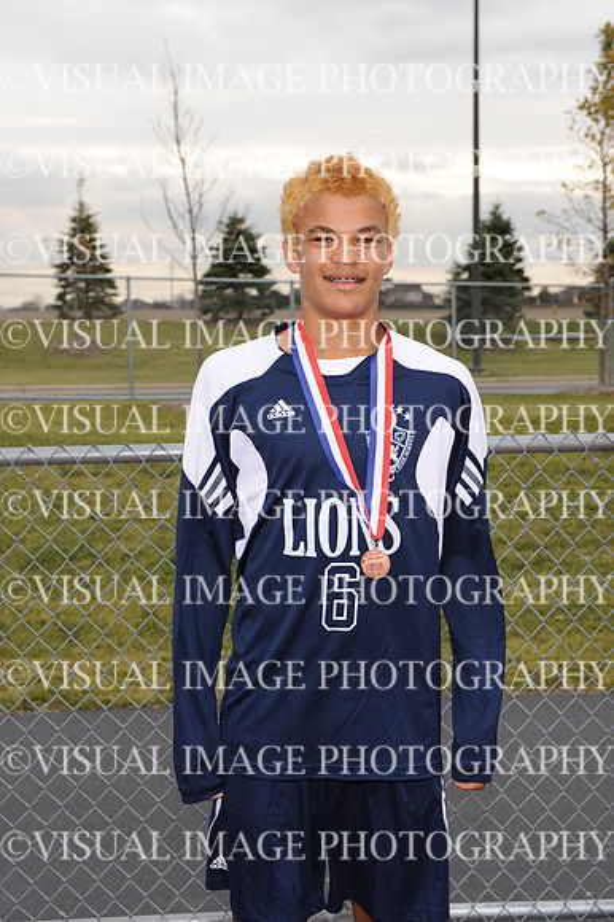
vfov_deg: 32.4
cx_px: 307
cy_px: 461
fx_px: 1588
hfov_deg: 21.9
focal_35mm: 62
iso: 320
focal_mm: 62
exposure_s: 1/250
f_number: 9
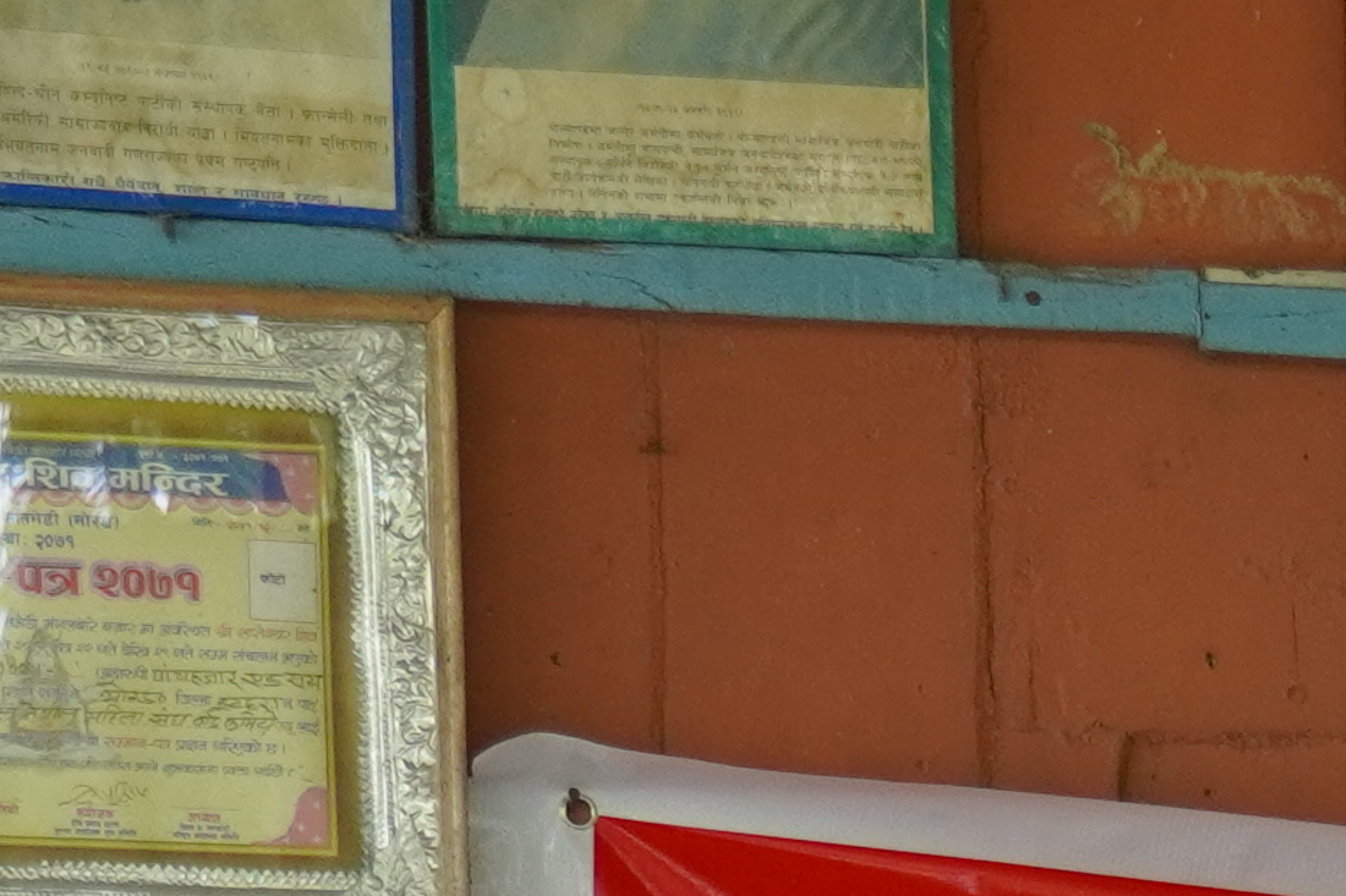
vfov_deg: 5.7
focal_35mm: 222
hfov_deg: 8.8
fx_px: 8307
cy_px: 2773
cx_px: 2595
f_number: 4
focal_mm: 23
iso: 400
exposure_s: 1/160
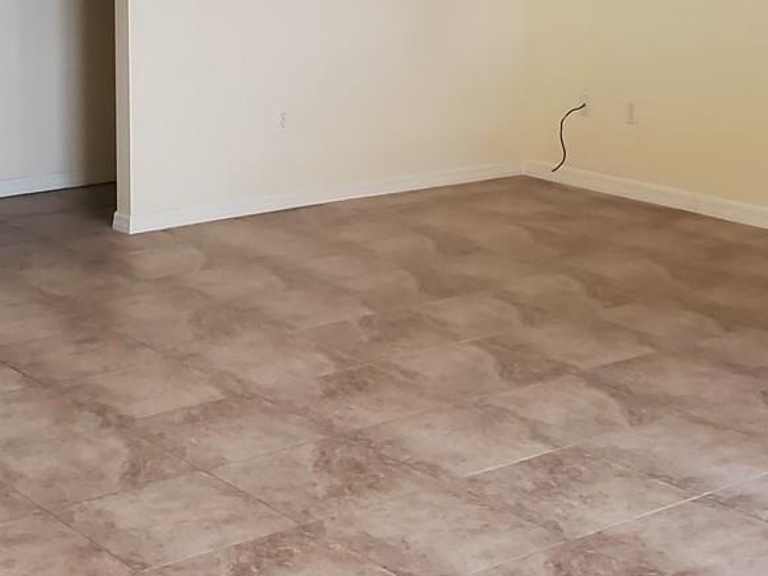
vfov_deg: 19.8
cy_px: 0
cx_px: 339
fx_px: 1597
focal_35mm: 72
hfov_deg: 27.0
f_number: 2.4
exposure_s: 1/40
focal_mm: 4.3
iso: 320
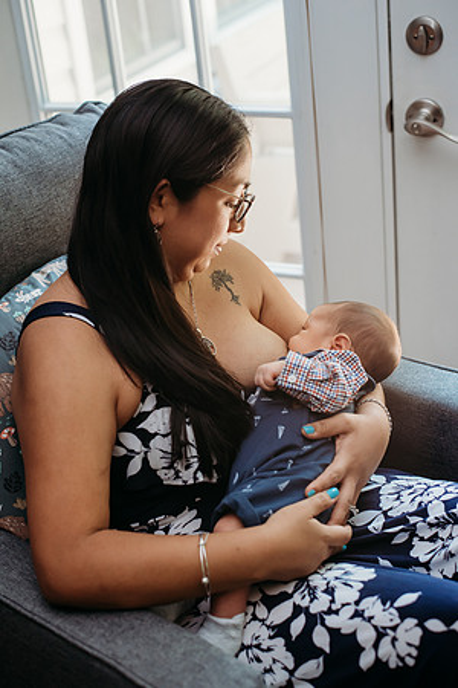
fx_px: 954
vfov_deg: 39.6
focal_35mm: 50
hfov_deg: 27.0
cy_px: 344
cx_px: 229
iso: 1250
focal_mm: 50
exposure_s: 1/200
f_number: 3.2
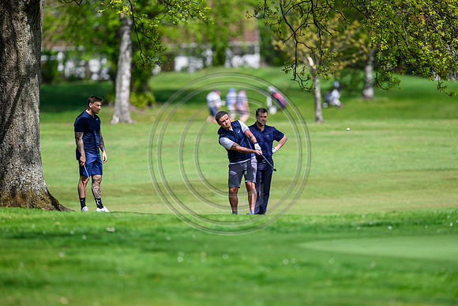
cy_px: 153
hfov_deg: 5.2
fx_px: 5090
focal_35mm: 400
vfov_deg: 3.4
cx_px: 229
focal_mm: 400
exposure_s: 1/5000
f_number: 3.5
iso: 500
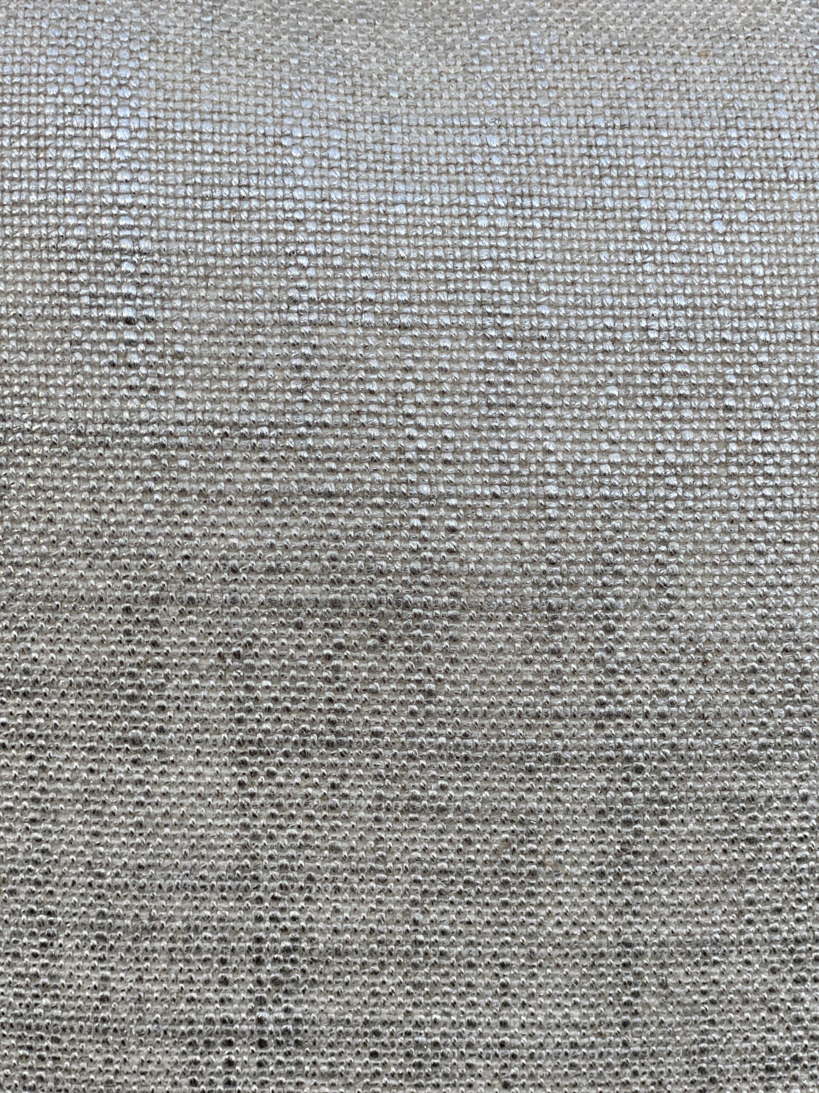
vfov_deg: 36.8
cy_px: 546
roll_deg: -3.0
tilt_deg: -29.1
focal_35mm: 52
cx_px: 410
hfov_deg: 28.0
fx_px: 1640
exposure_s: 1/122
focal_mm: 6
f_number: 2
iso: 80
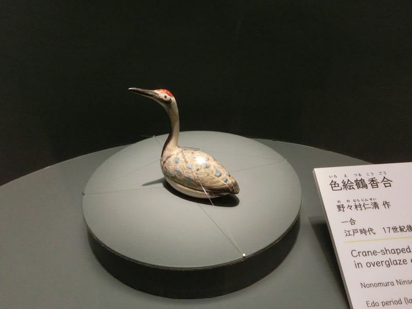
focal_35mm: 28
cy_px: 154
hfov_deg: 63.4
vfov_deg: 49.7
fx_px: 333
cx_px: 206
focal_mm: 5
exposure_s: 1/80
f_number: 3
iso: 800
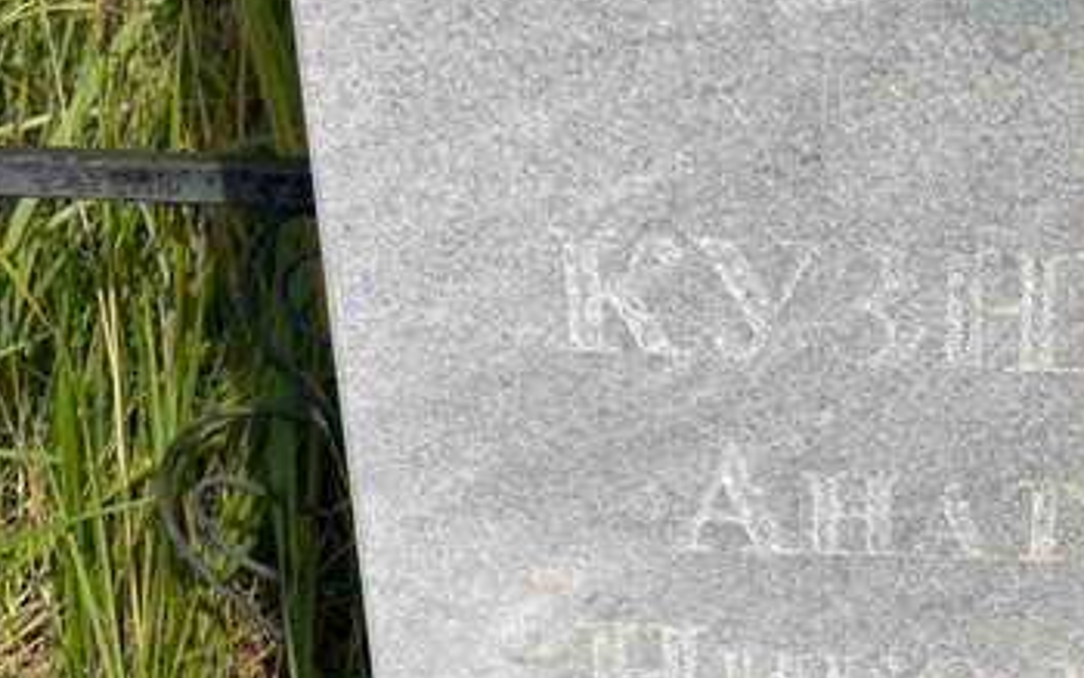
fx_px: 1862
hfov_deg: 29.9
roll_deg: -4.3
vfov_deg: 20.3
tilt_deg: -25.9
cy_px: 582
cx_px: 1118
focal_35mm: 63
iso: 32
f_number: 1.6
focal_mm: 4.2
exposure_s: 1/6135
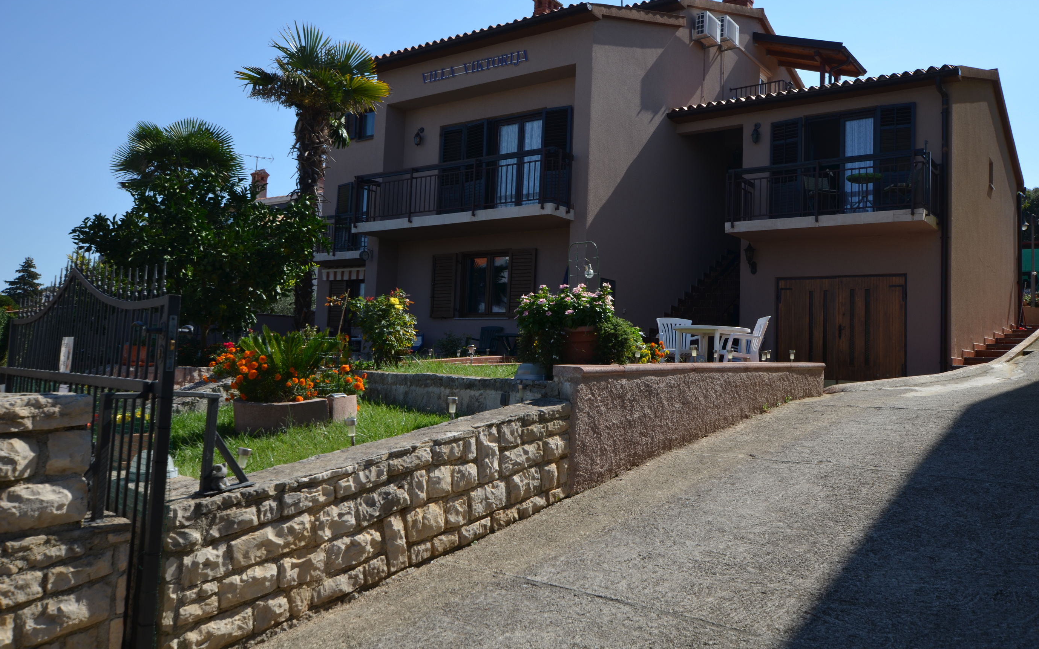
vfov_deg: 40.6
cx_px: 527
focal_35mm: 31
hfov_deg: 61.2
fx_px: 878
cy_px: 305
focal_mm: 20
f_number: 8
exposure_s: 1/250
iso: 125
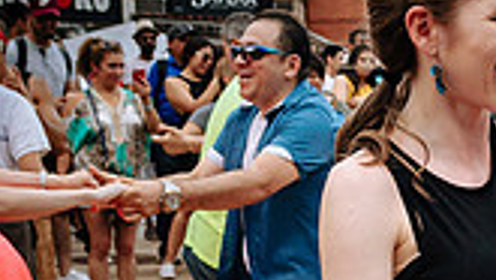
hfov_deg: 21.2
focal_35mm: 94
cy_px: 254
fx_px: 1237
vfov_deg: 12.8
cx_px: 583
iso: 100
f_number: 4
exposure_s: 1/1250
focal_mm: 17
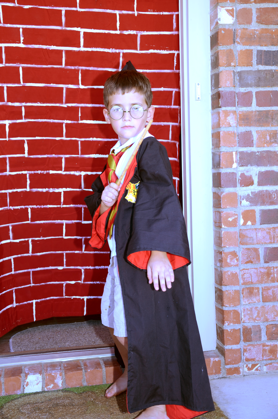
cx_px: 139
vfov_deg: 41.2
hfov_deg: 28.0
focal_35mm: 48
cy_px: 210
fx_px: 558
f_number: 4.2
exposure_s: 1/60
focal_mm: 32
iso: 100
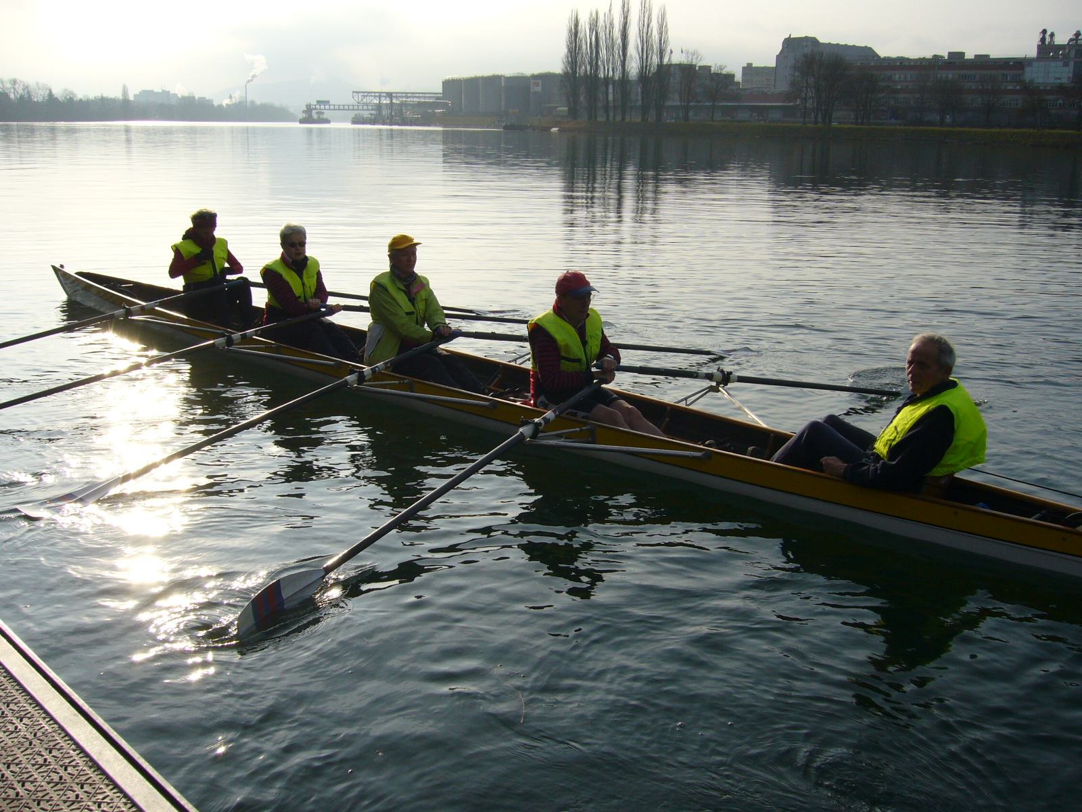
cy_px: 406
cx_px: 541
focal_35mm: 35
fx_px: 1094
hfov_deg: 52.6
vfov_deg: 40.7
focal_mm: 5.8
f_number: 5.6
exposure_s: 1/640
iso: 80
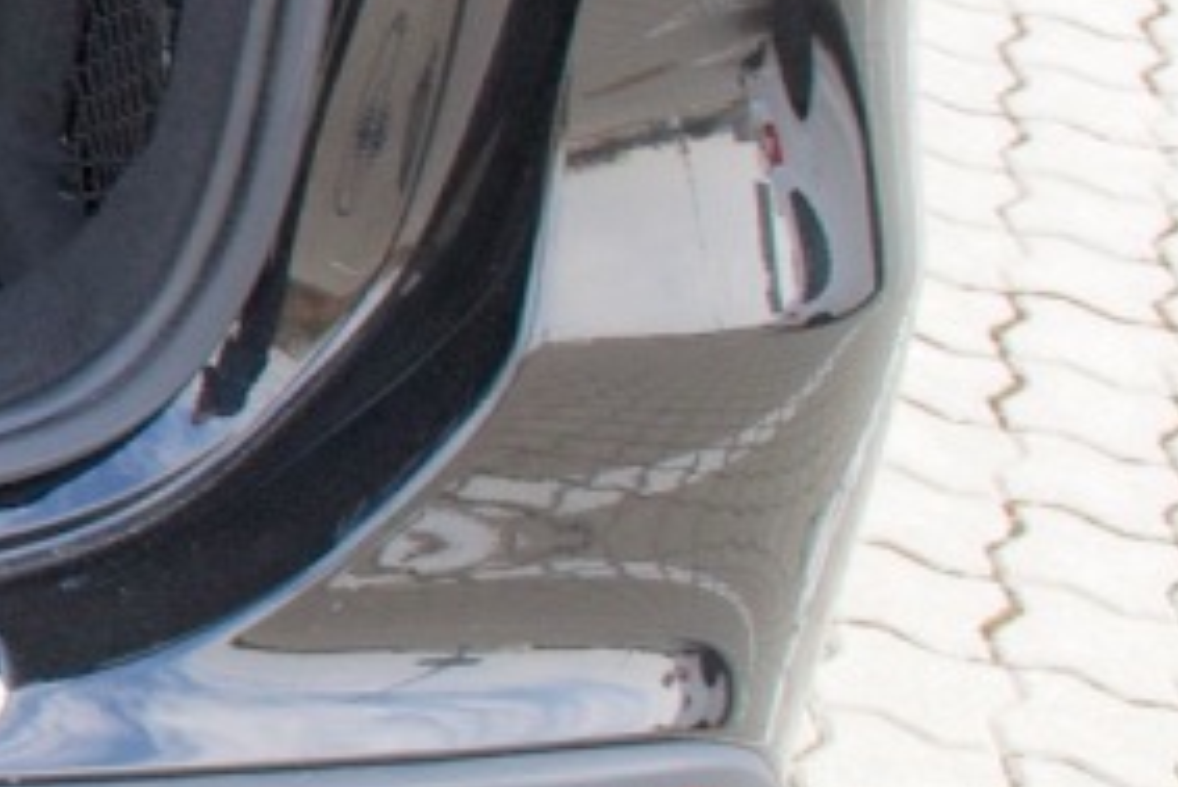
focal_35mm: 127
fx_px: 4158
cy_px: -117
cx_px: -1307
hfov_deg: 13.4
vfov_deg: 10.7
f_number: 8
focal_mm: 20
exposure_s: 1/60
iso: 500
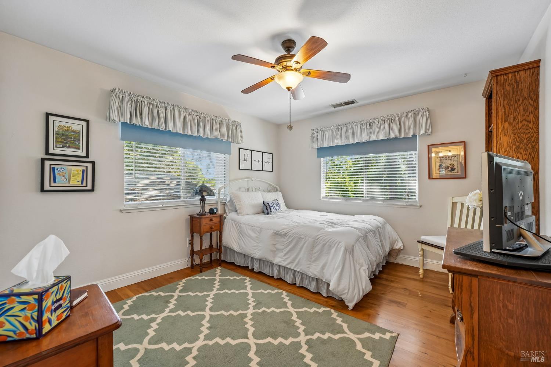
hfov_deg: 104.3
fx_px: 214
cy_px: 184
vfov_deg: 81.2
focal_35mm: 14
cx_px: 276
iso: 640
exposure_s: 1/25
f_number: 8
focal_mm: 14
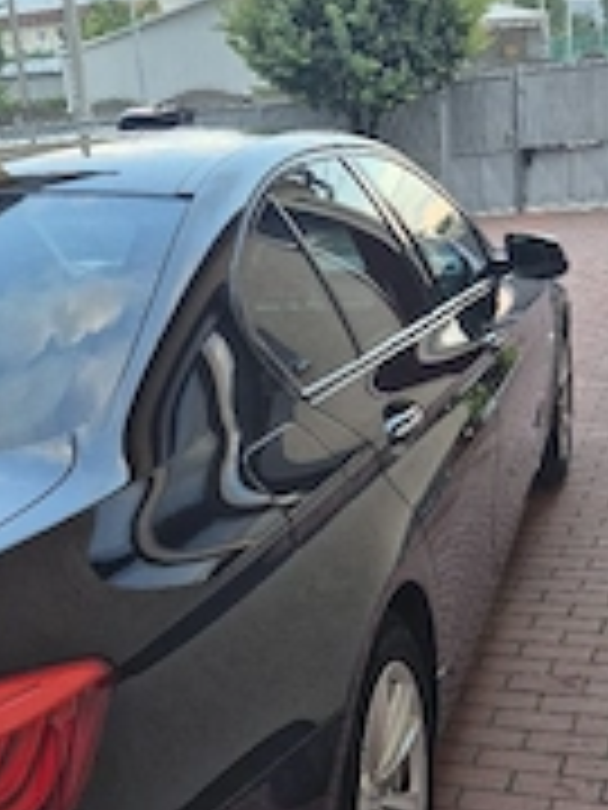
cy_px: 531
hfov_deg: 28.6
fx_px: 1194
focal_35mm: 51
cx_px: 324
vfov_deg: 37.1
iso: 125
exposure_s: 1/182
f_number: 1.8
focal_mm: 5.4
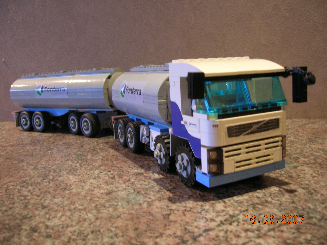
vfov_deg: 41.8
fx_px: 321
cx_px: 164
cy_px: 122
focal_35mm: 34
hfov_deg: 54.0
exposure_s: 1/3.7
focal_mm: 5.7
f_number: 2.9
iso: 57
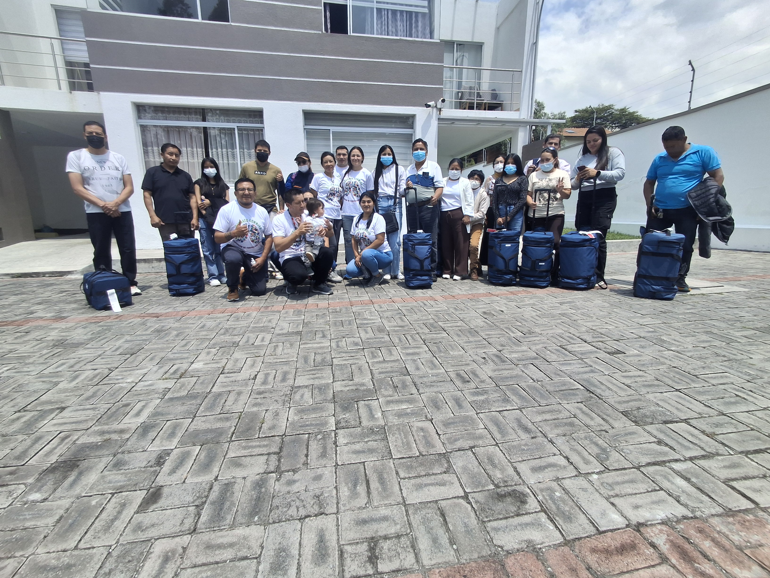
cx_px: 385
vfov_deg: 78.1
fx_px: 356
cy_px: 289
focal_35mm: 16
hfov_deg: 94.5
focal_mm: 1.64
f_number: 2.2
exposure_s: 1/1479
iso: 40
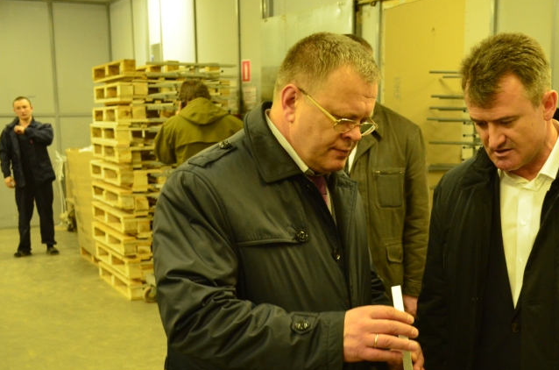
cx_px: 421
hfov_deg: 36.7
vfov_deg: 25.1
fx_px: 821
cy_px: 278
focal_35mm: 53
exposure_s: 1/30
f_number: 3.8
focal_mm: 22
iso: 1800
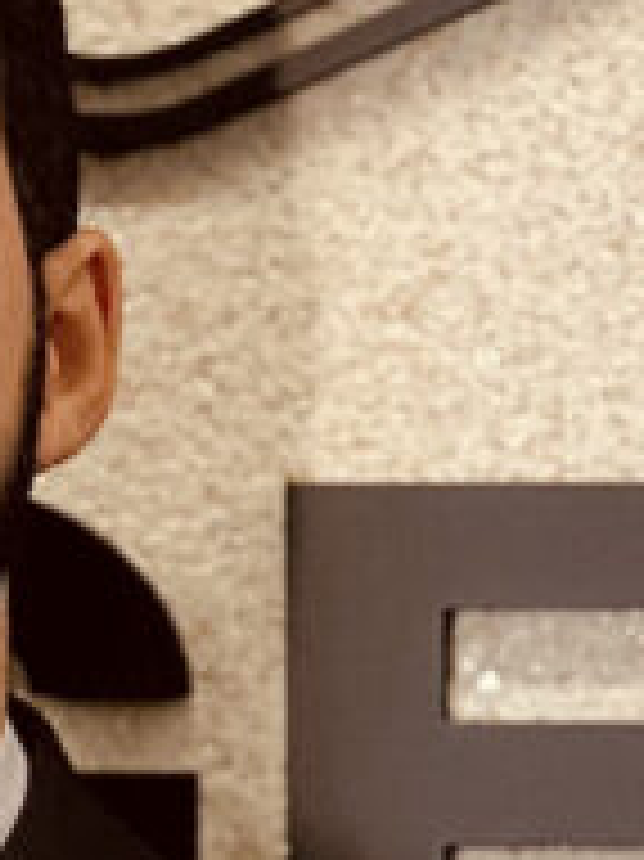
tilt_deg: -3.0
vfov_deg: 4.8
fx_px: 10256
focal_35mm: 413
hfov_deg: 3.6
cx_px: -329
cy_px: 1067
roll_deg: +0.8
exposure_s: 1/24
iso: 400
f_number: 2.8
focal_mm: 9
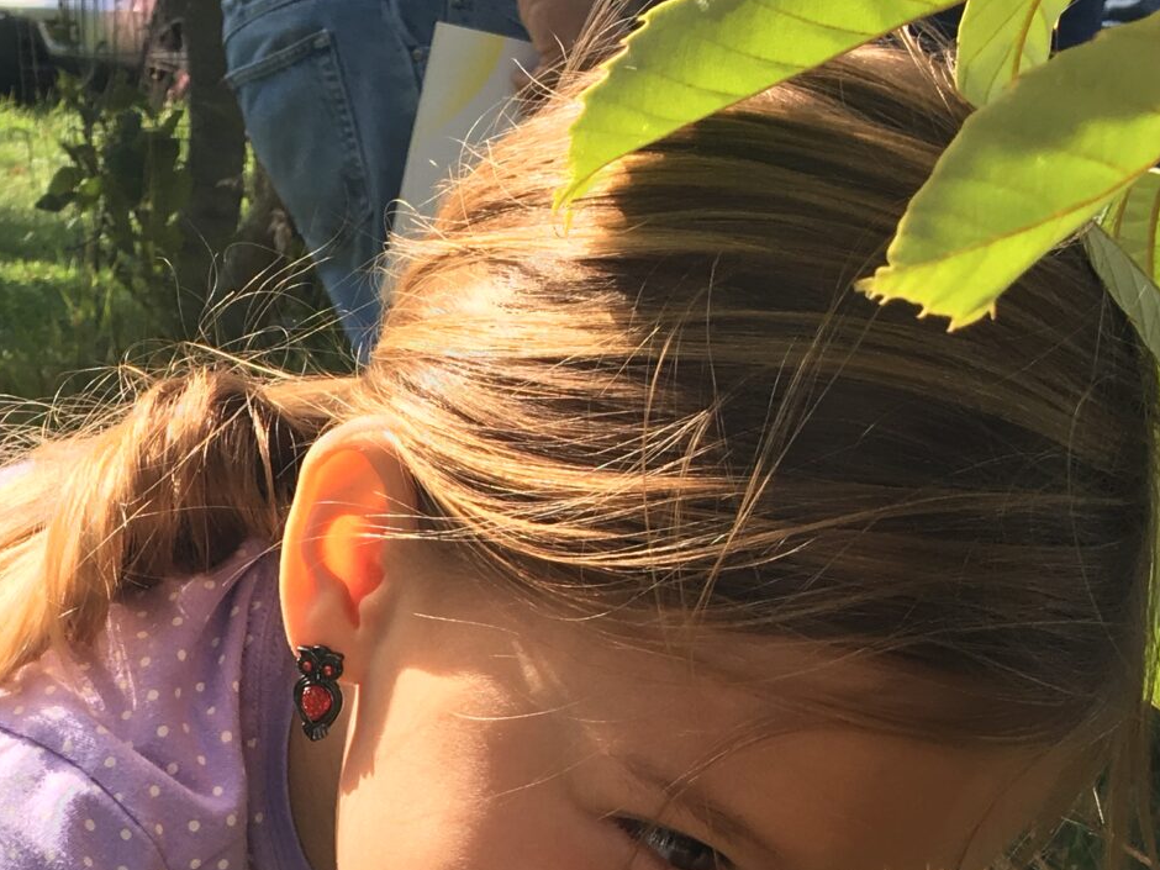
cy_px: 879
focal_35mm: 79
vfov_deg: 18.2
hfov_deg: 24.4
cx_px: 252
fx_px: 2647
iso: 25
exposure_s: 1/509
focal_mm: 4.15
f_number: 2.2
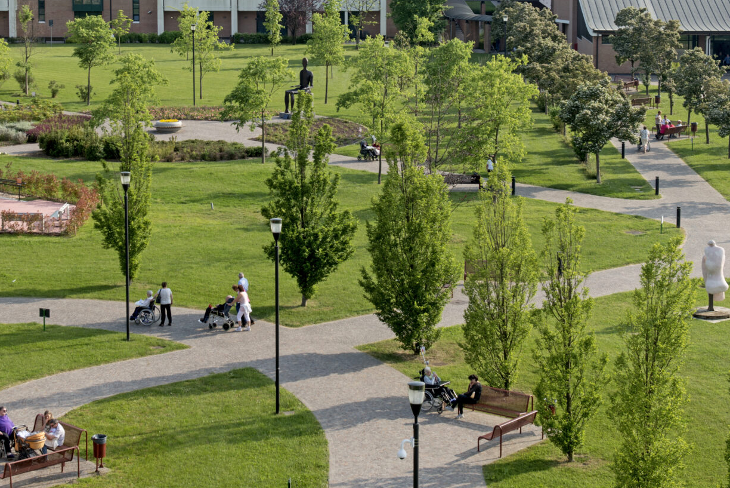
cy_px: 86
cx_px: 310
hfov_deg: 22.1
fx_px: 1866
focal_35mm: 92
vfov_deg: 14.8
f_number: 7.1
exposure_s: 1/125
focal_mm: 44
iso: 50
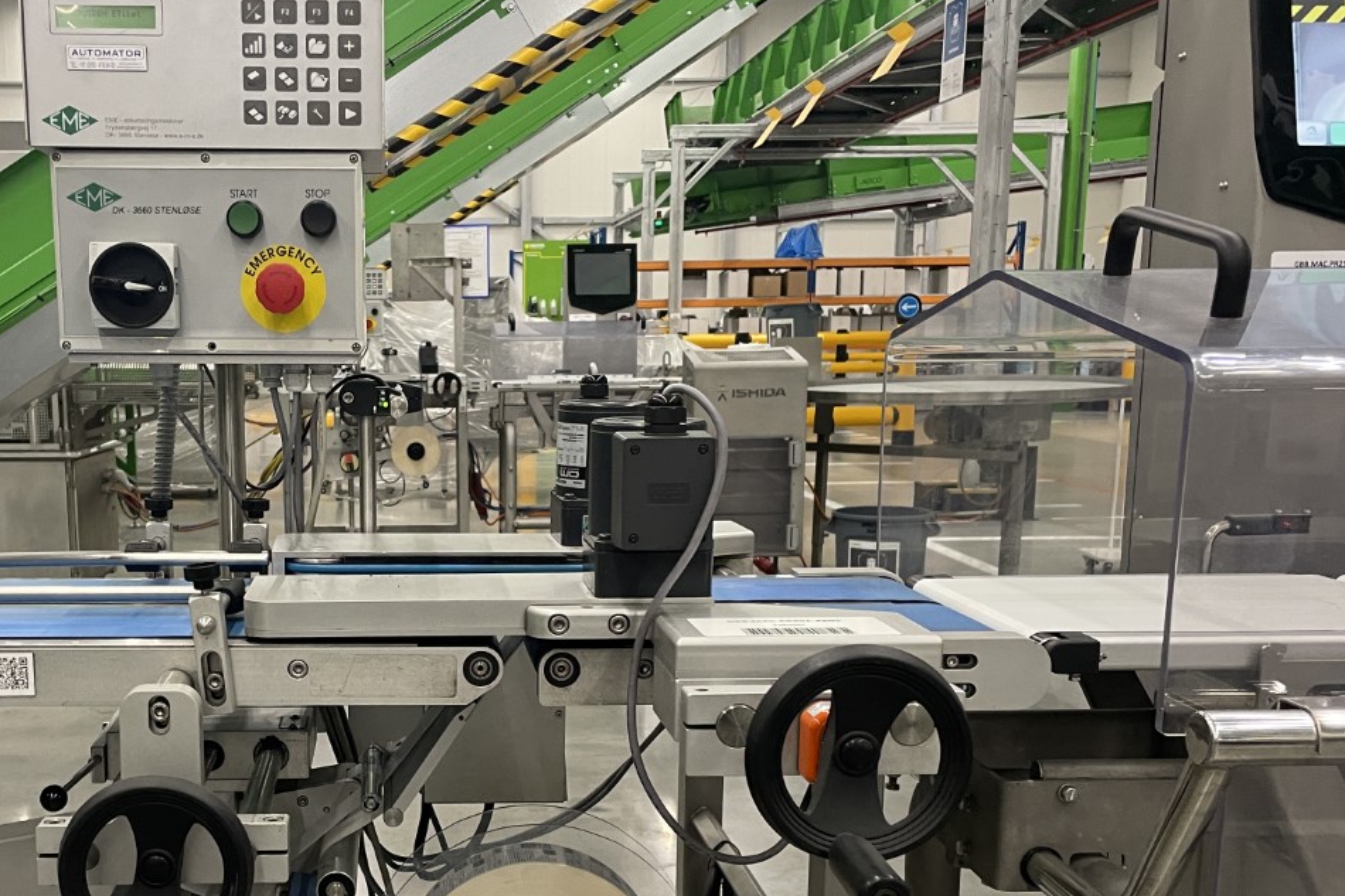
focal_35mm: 41
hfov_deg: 46.7
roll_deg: +0.2
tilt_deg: -10.8
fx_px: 1531
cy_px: 641
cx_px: 459
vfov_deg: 32.2
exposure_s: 1/60
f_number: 1.6
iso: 160
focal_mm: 4.2
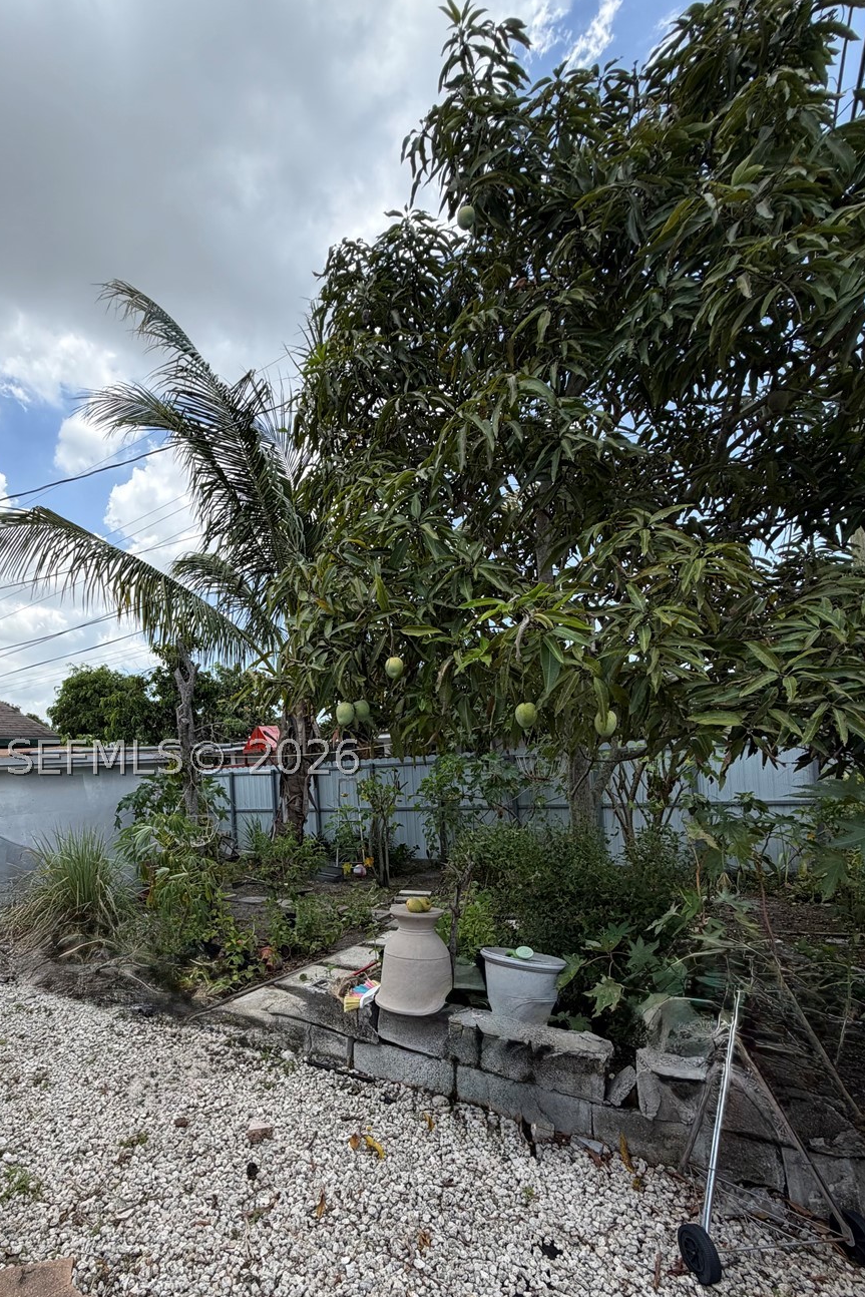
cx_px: 302
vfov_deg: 89.2
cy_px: 758
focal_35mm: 18
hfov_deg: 65.9
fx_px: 649
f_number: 2.2
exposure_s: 1/770
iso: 32
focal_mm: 2.22
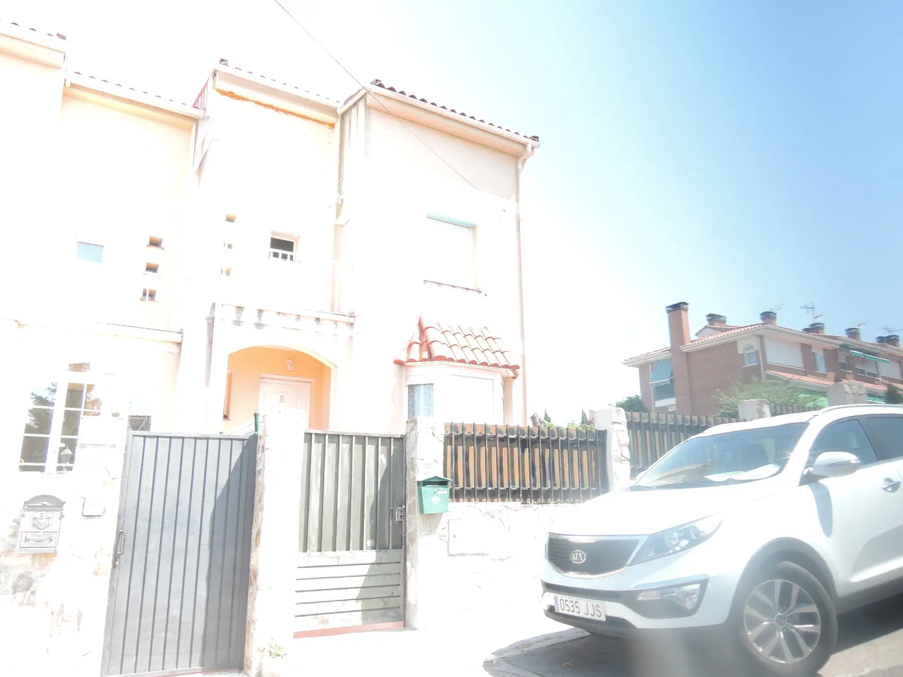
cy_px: 338
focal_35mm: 24
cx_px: 452
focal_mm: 5.1
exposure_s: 1/100
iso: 80
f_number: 2.8
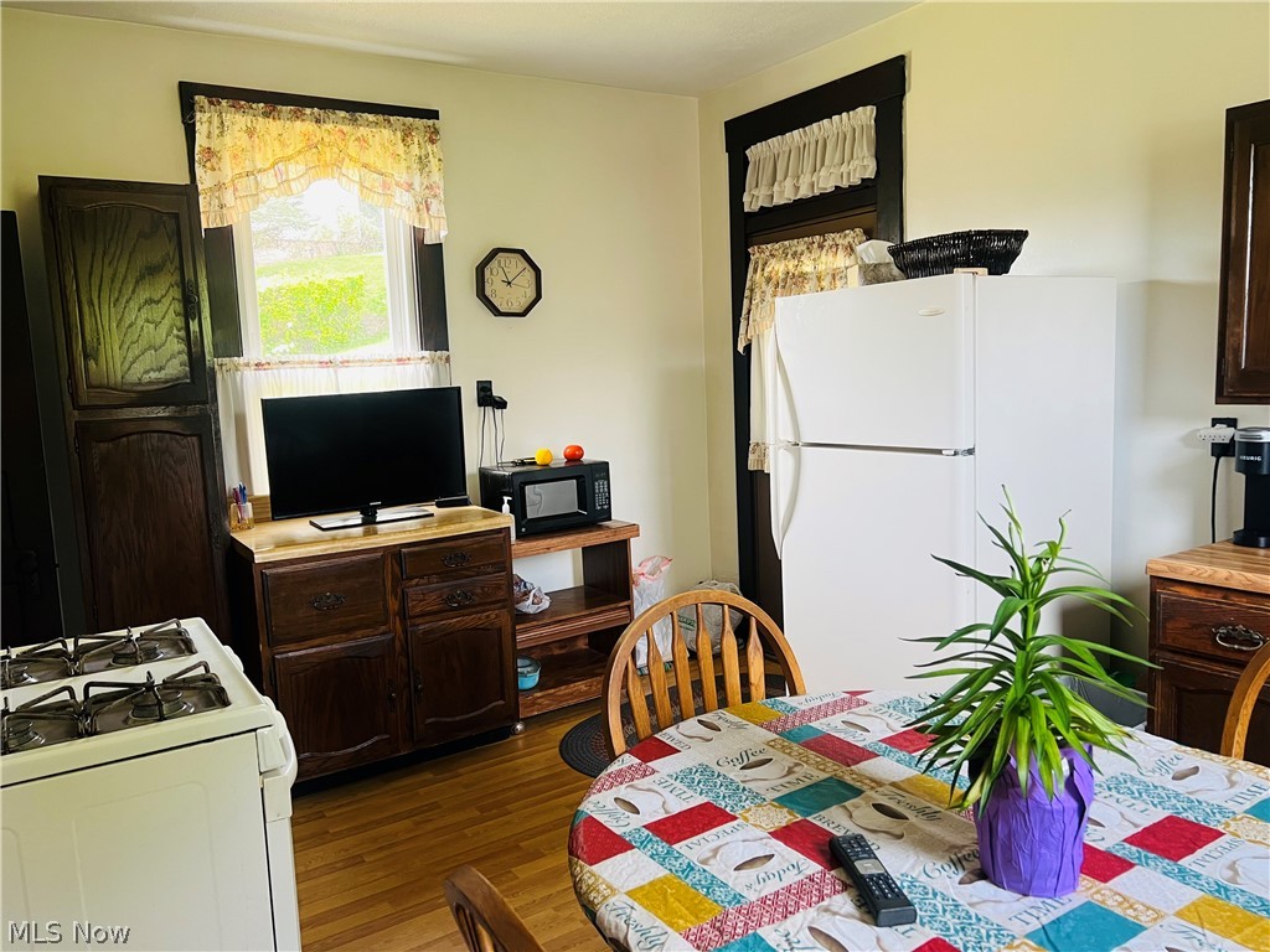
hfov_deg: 67.3
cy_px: 476
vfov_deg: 53.1
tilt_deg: -6.2
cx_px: 635
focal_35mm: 26
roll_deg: +2.3
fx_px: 954
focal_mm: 5.7
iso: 125
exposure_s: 1/89
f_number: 1.5
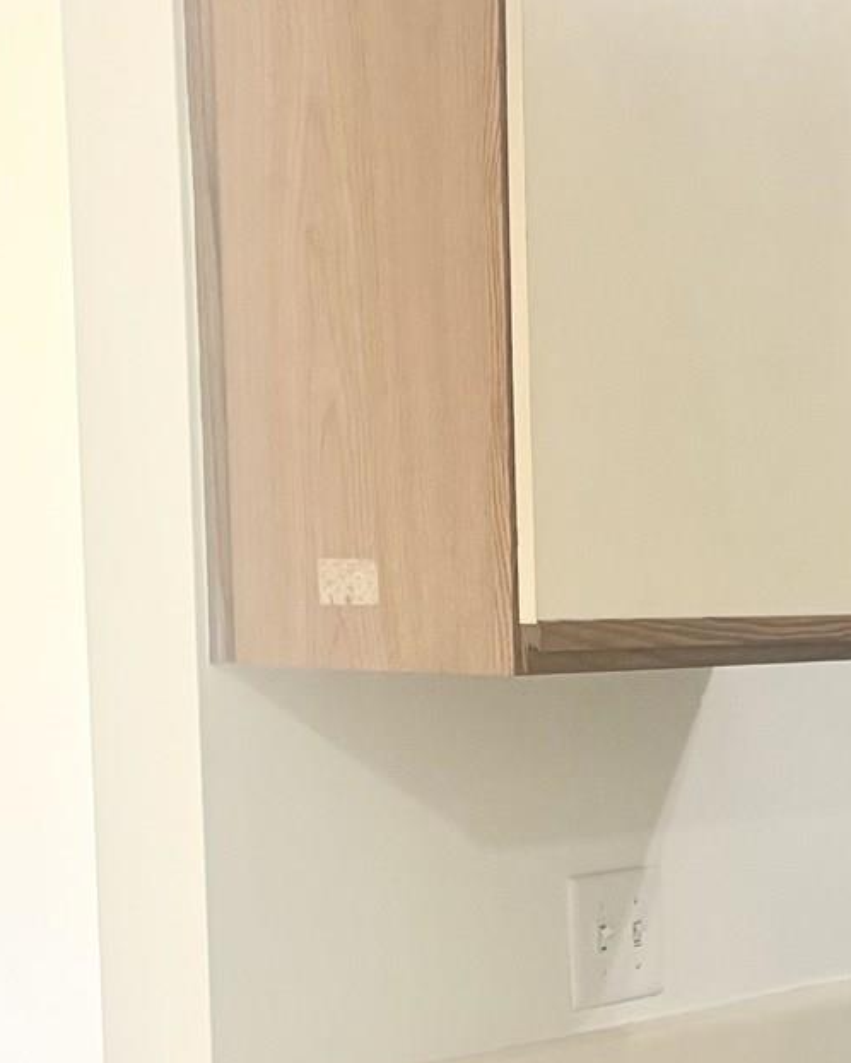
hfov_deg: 14.9
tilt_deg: -5.8
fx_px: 2958
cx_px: 1386
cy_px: 887
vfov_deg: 20.1
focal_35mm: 94
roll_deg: -2.2
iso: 160
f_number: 1.6
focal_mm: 5.96
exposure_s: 1/120
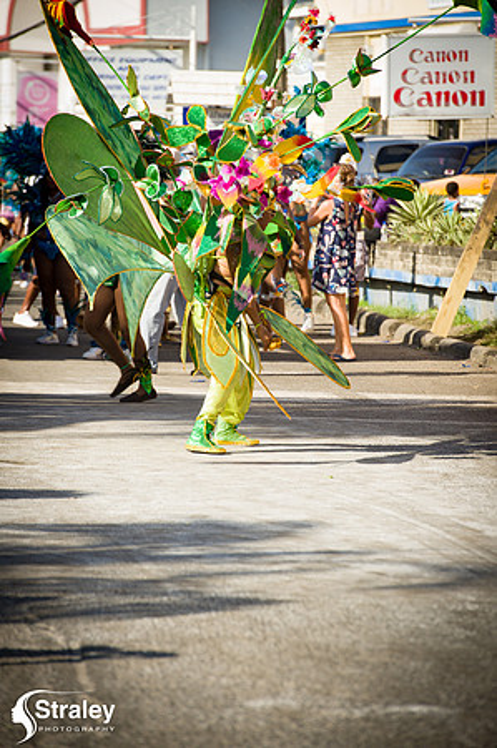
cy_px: 374
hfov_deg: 6.9
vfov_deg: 10.3
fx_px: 4151
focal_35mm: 200
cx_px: 248
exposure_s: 1/200
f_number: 7.1
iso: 100
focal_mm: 200
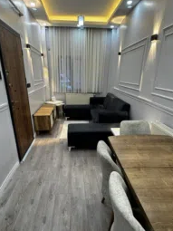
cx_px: 87
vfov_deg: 75.6
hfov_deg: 61.0
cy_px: 139
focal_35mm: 22
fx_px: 147
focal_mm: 2.22
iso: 250
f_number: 2.2
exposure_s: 1/100
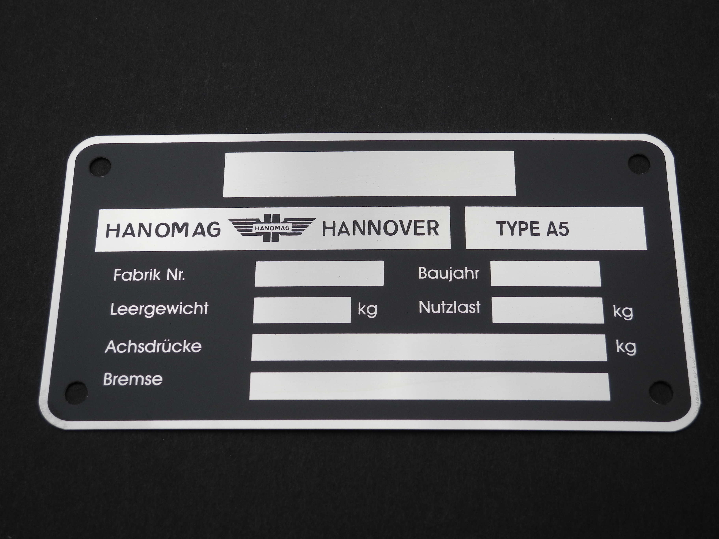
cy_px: 270
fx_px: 1039
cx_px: 360
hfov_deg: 38.2
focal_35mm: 50
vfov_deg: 29.1
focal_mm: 10.7
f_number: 3.5
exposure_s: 1/407
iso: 100
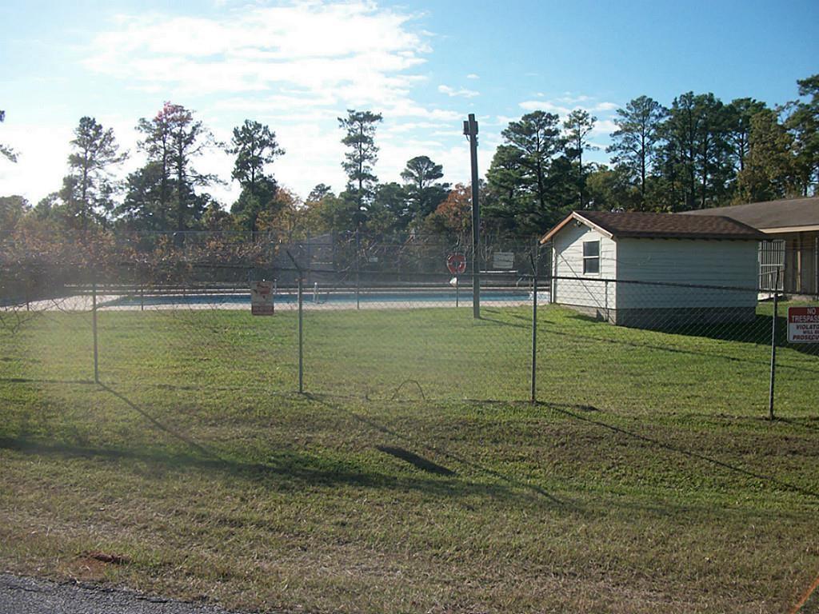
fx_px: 757
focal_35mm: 32
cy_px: 307
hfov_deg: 56.8
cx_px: 410
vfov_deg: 44.2
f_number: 8.8
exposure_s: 1/160
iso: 80
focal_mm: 5.7
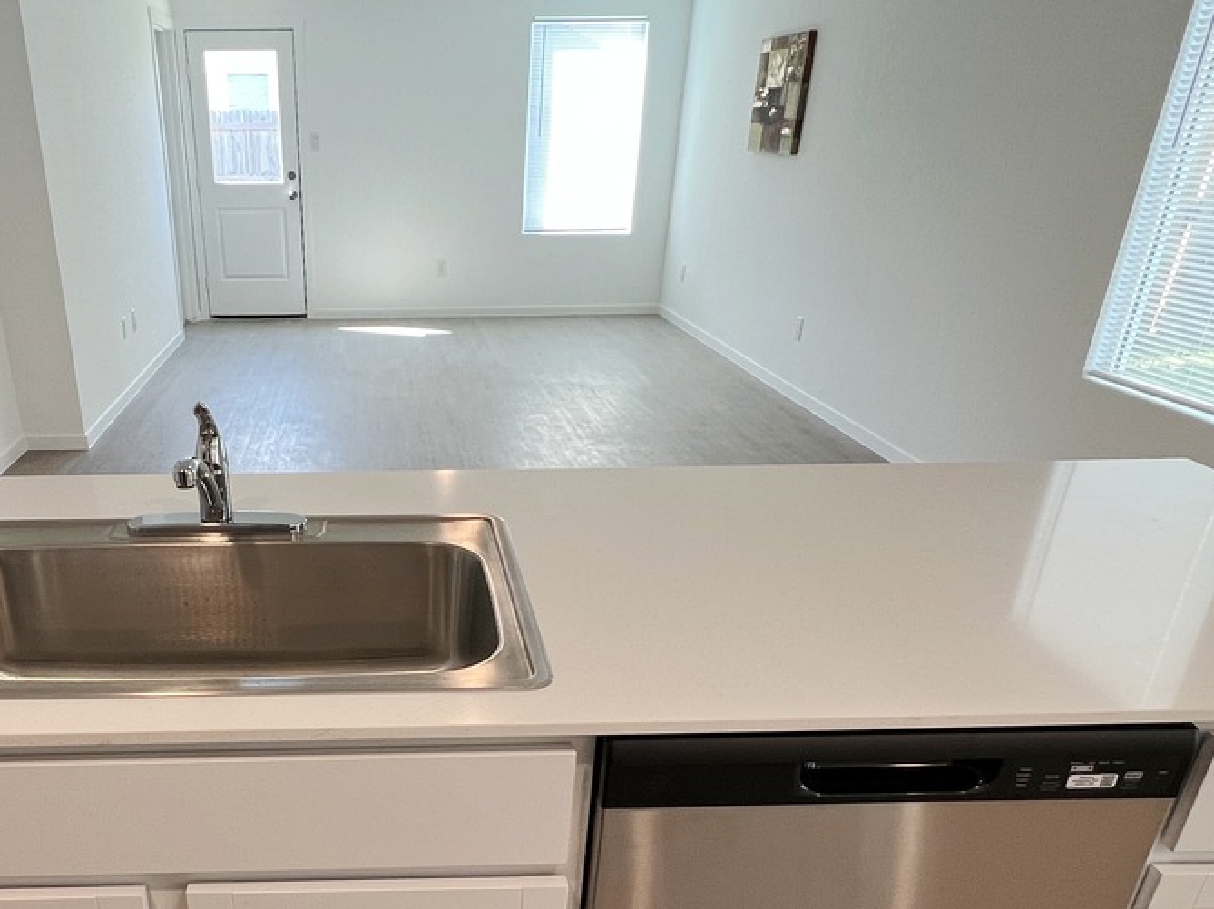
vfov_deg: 47.3
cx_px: 399
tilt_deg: -29.8
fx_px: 981
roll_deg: +0.5
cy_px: 713
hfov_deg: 61.8
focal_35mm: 28
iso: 125
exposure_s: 1/120
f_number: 1.8
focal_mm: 1.57
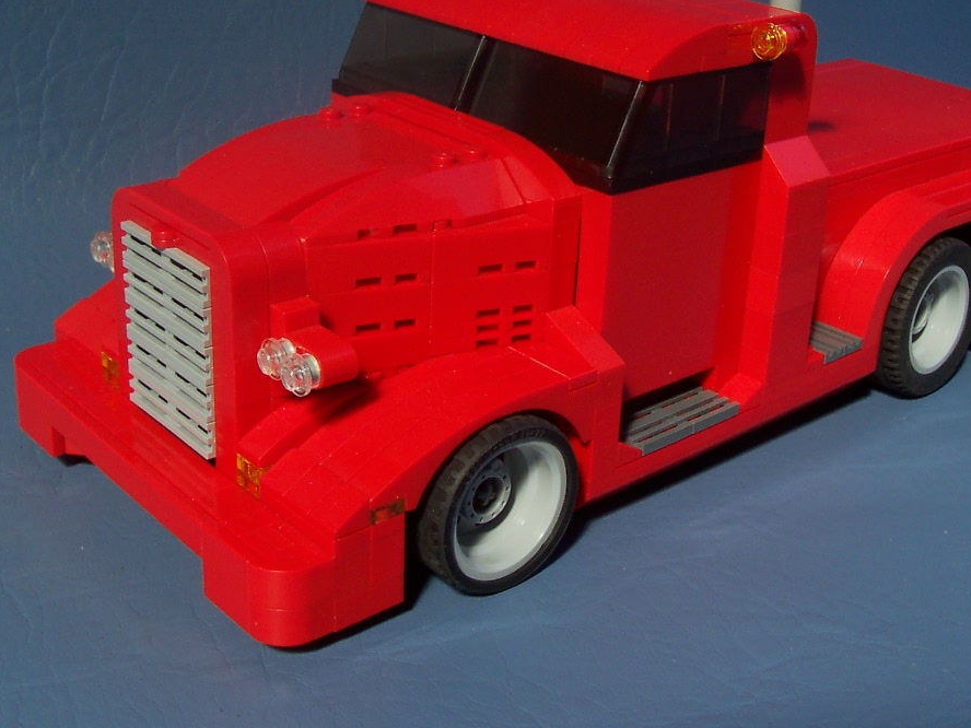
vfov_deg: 29.0
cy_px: 258
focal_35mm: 50
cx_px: 540
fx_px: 1403
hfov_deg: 38.1
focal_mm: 5.6
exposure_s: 1/180
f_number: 5.6
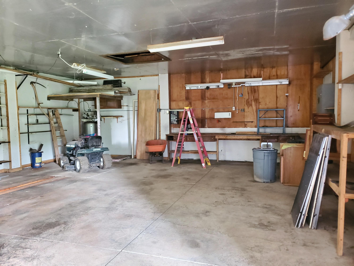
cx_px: 177
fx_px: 266
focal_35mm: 26
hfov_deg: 67.3
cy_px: 133
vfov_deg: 53.1
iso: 640
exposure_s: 1/9
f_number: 1.5
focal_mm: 4.3
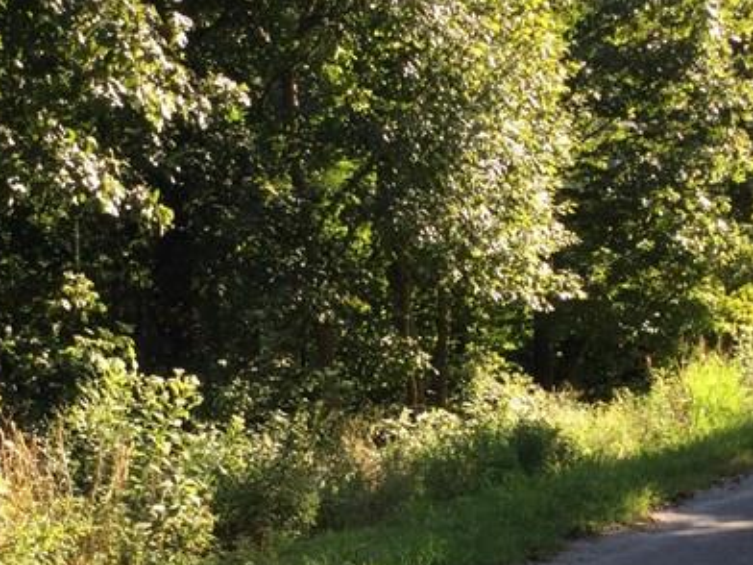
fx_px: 1762
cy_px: 336
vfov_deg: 18.2
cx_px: 279
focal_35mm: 81
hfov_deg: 24.1
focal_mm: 3.3
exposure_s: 1/178
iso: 25
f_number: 2.4
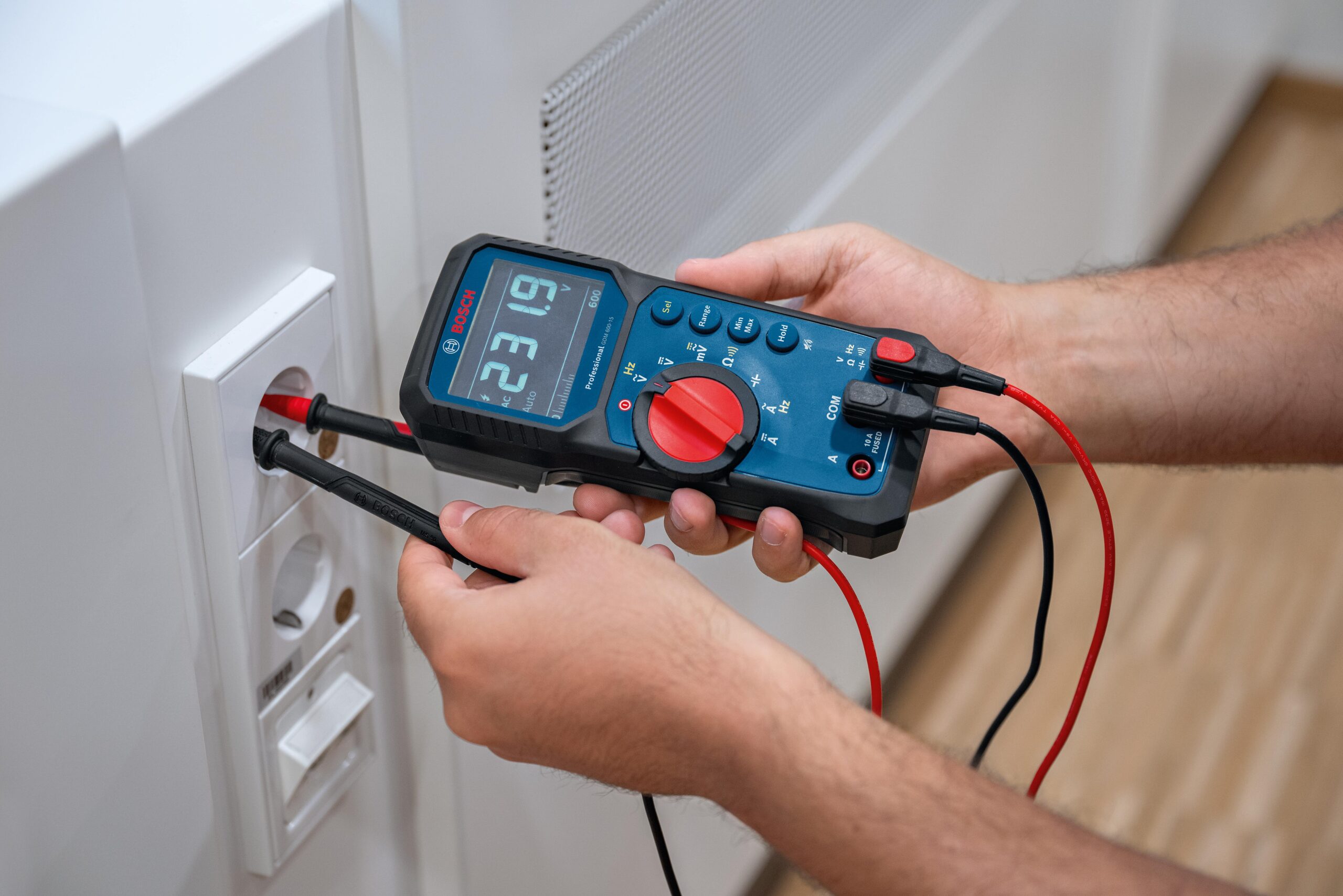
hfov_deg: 31.9
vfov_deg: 21.6
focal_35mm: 63
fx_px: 2350
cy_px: 448
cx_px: 672
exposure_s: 1/160
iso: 1250
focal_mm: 63
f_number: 3.5
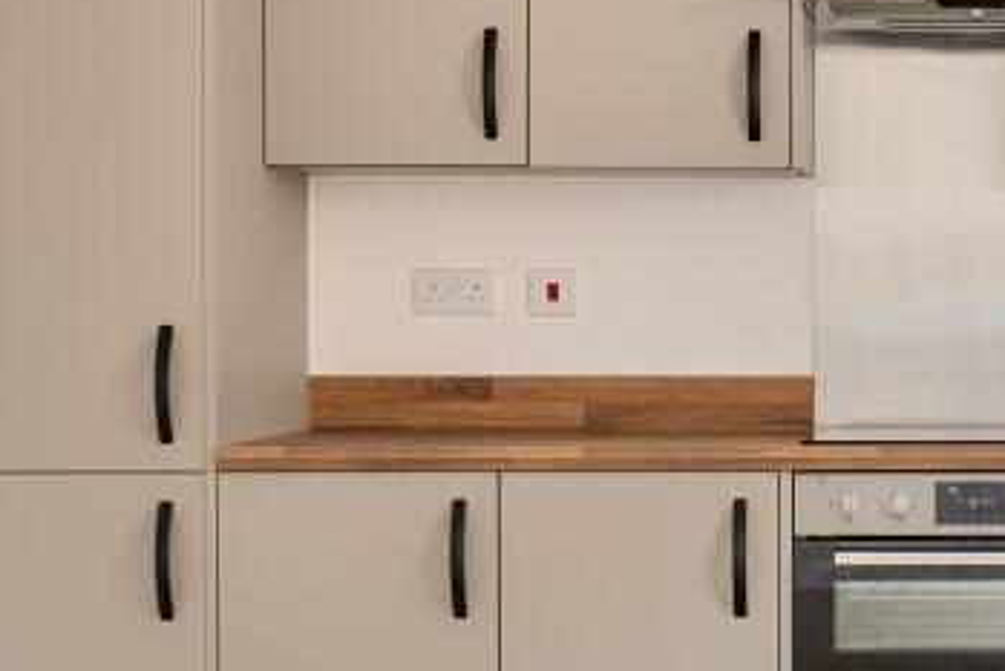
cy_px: 341
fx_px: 2458
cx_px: 1083
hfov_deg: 22.0
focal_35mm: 88
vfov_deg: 15.5
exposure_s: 1/4
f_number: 8
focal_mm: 20
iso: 100
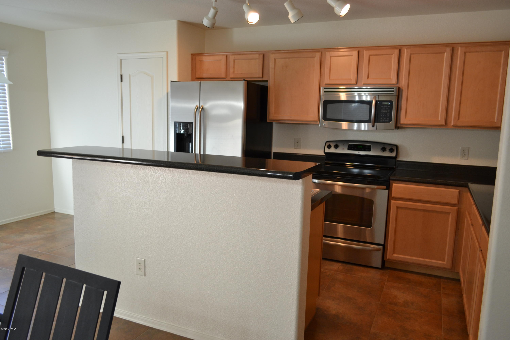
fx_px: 382
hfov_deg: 67.4
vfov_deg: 47.9
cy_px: 170
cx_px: 255
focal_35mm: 27
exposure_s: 1/50
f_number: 3.5
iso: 400
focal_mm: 18
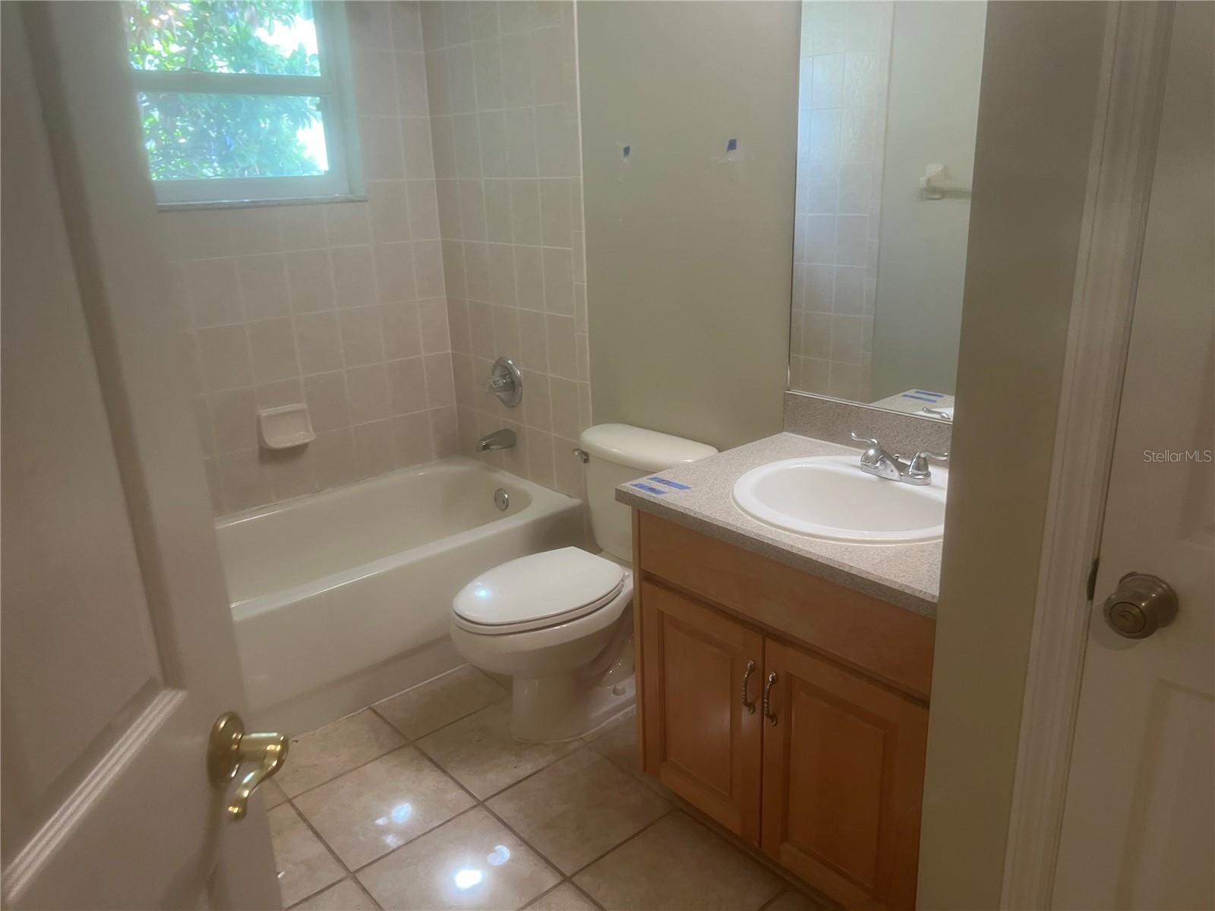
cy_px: 456
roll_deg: +1.5
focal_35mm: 26
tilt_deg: -18.2
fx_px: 913
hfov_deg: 67.3
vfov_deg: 53.1
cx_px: 608
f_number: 1.5
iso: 80
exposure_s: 1/60
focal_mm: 5.7
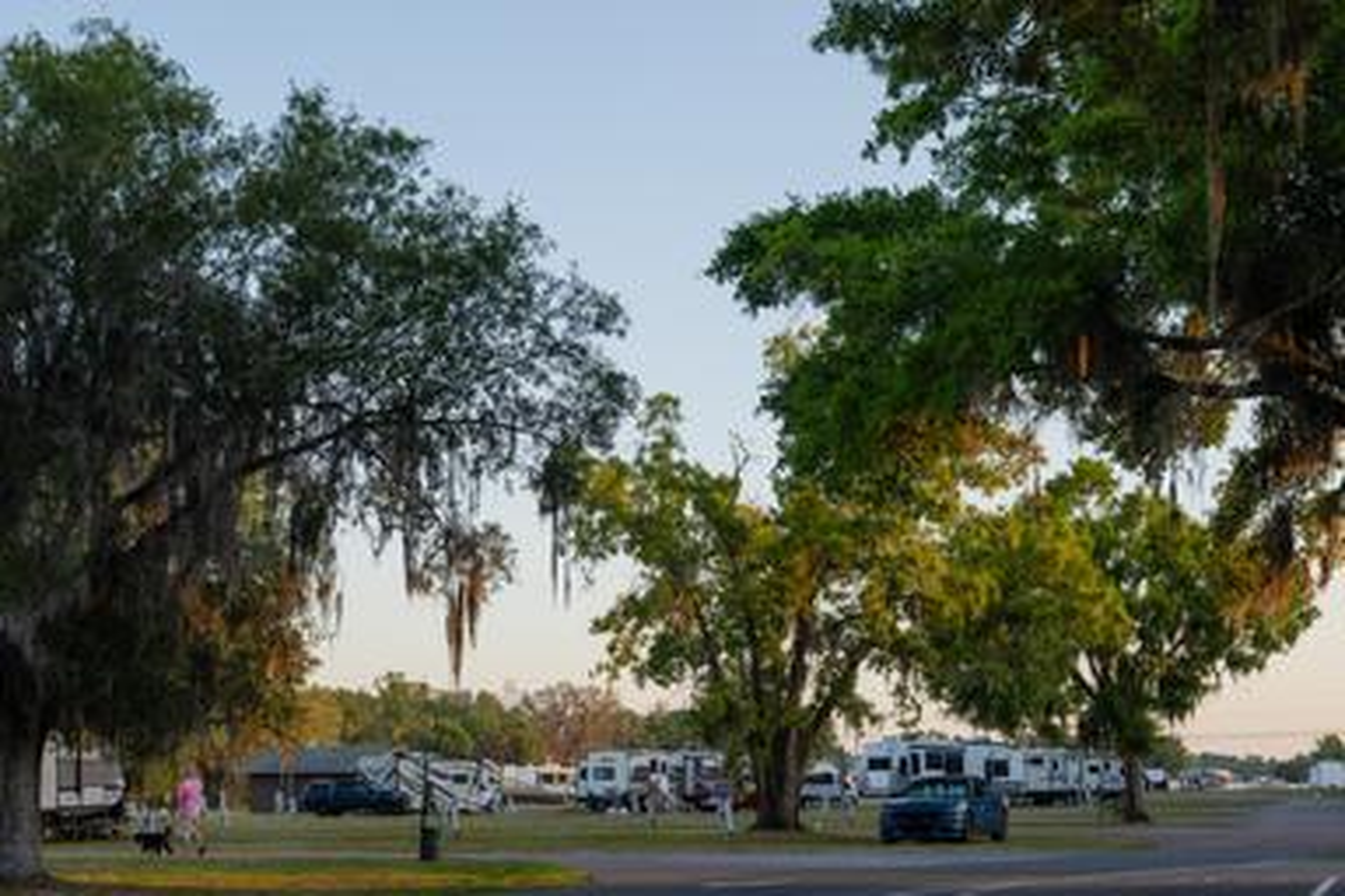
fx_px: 2129
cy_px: 448
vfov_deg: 23.8
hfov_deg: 35.1
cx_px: 672
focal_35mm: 57
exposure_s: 1/200
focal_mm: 38
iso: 500
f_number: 8
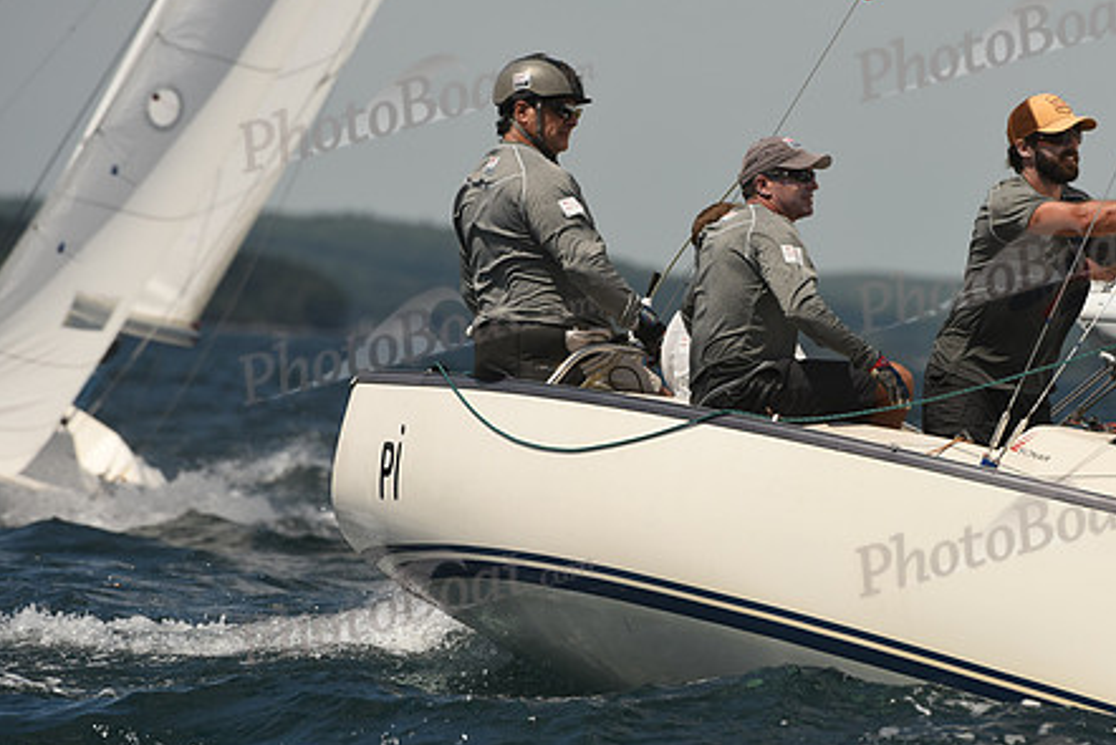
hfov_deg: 3.9
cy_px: 436
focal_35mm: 525
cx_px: 727
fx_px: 16279
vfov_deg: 2.6
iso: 250
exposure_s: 1/1000
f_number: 7.1
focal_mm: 400
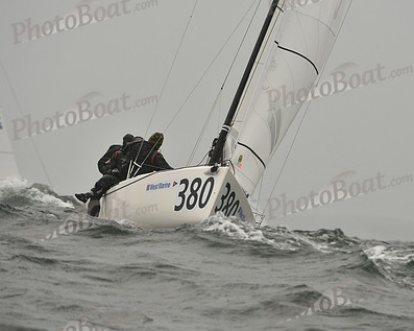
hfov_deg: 3.9
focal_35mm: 494
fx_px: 6048
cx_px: 213
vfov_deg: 3.1
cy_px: 153
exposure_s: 1/1000
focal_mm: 360
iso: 400
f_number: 6.3
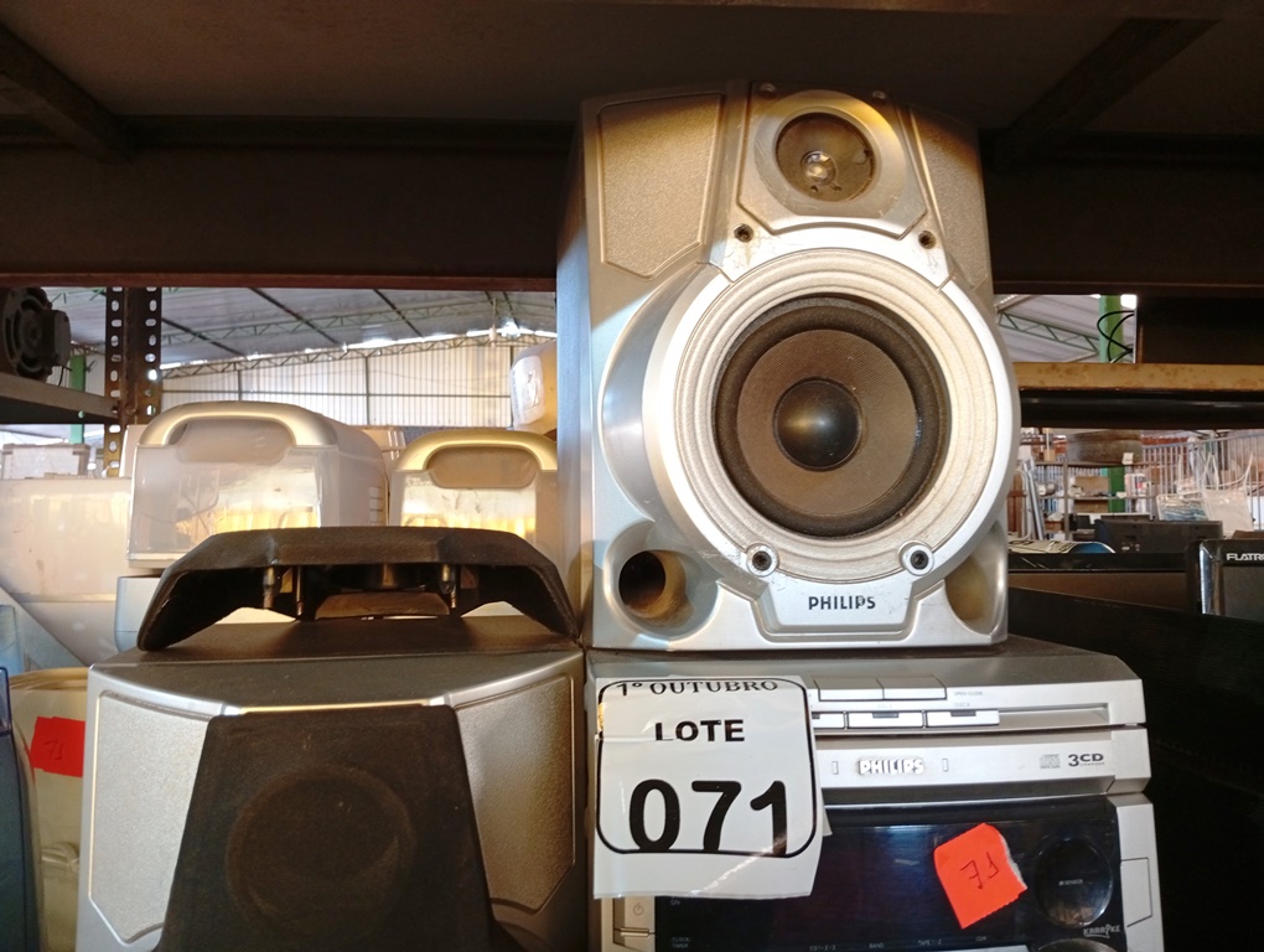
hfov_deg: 65.2
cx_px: 632
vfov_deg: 51.5
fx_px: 987
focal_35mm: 27
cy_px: 476
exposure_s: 1/20
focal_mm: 3.98
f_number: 1.8
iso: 662
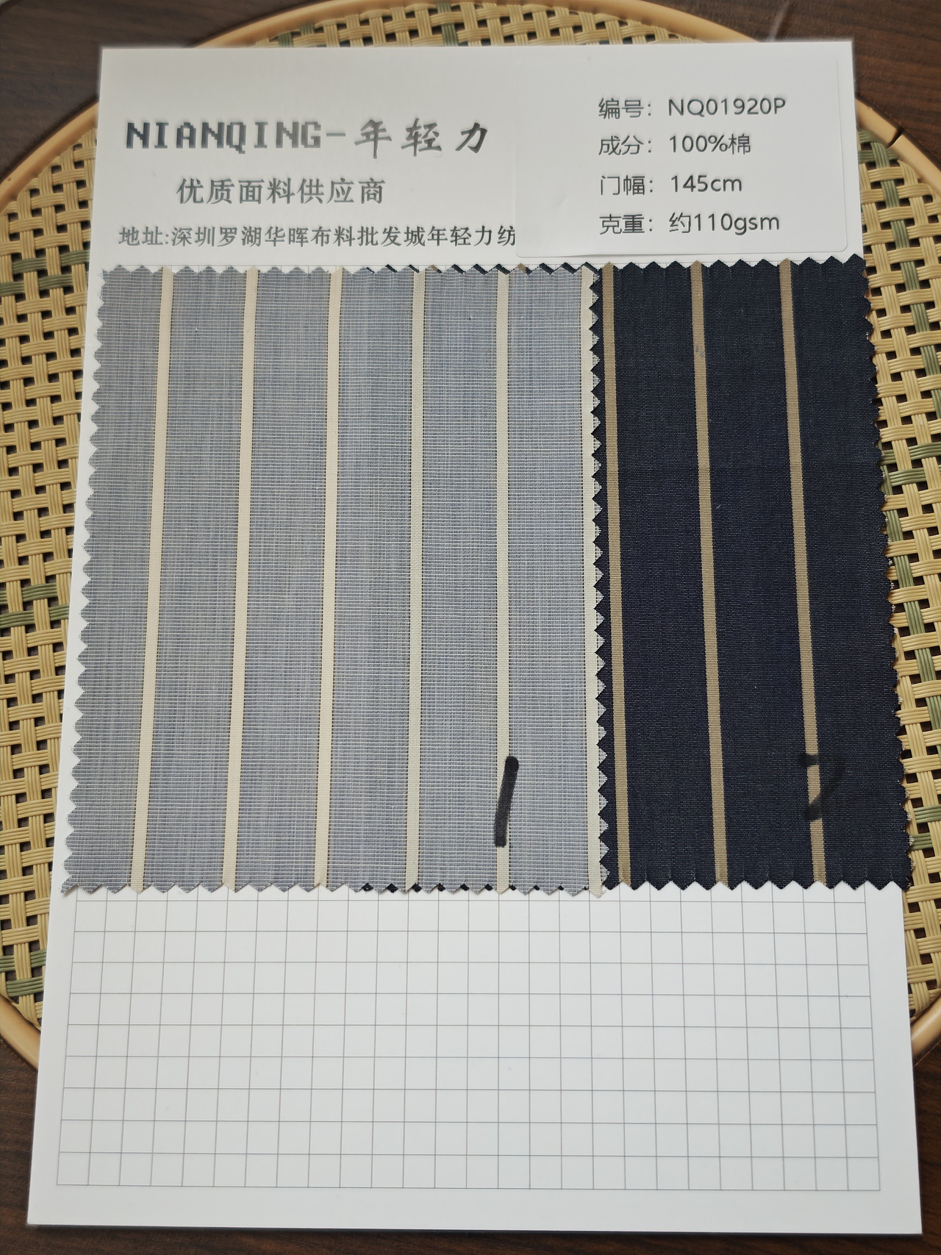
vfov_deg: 40.4
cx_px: 470
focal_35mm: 47
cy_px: 628
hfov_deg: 30.9
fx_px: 1704
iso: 160
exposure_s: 1/114
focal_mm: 6.68
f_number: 1.44
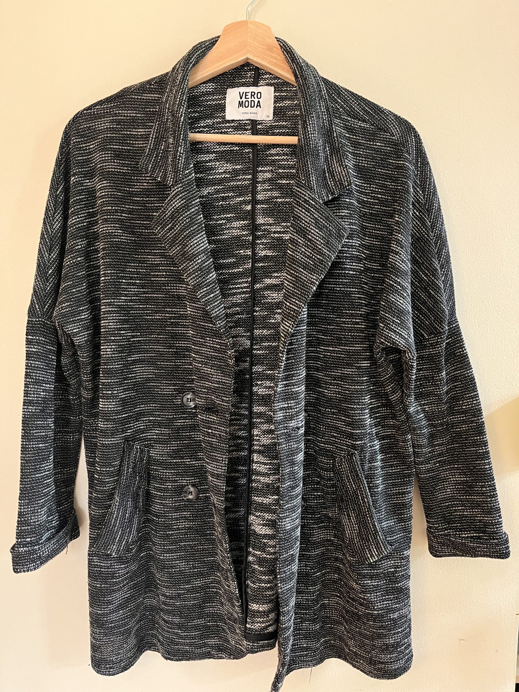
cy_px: 346
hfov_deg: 53.1
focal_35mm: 26
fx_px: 520
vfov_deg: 67.3
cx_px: 260
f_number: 1.6
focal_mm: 5.1
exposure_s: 1/36
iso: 640
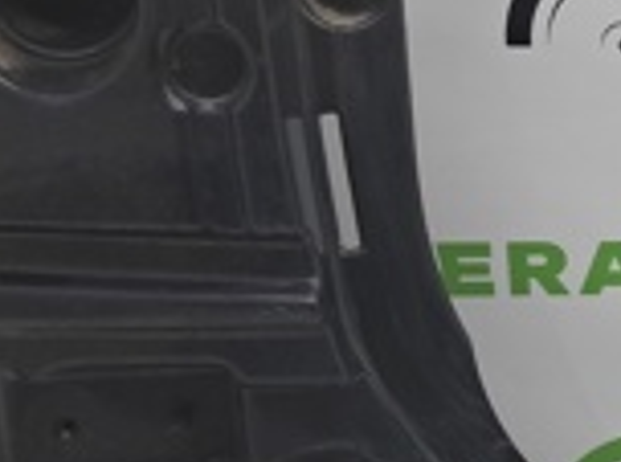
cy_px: 256
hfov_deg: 15.4
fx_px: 2039
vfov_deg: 12.9
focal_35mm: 114
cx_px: 1042
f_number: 1.8
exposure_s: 1/100
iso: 50
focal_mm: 4
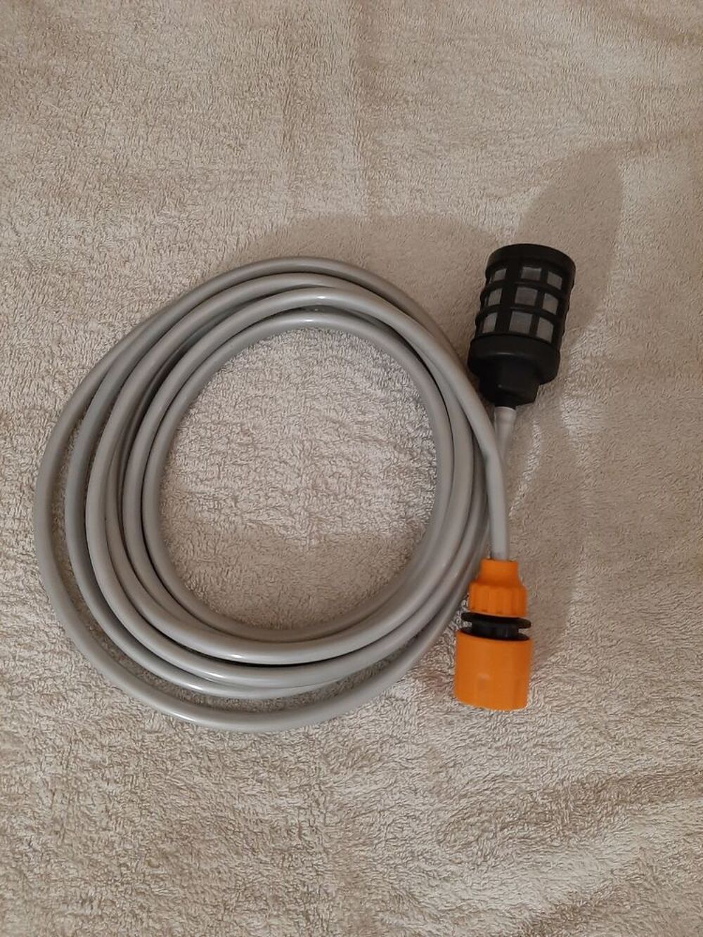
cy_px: 468
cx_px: 352
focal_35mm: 26
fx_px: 704
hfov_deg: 53.1
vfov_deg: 67.3
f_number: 1.7
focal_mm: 3.93
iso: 400
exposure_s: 1/25
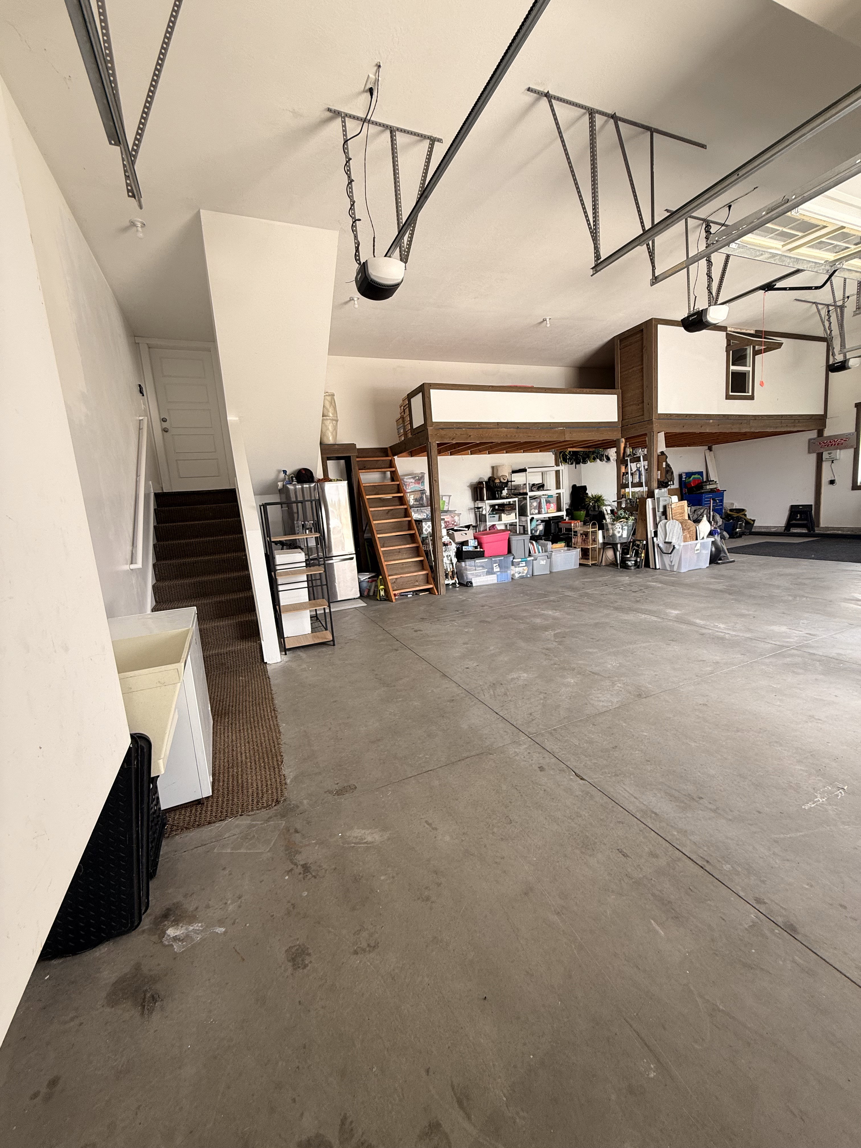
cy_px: 574
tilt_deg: -8.6
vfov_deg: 102.1
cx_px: 430
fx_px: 464
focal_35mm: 14
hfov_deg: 85.7
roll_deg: +4.4
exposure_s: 1/99
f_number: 2.2
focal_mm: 2.22
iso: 50
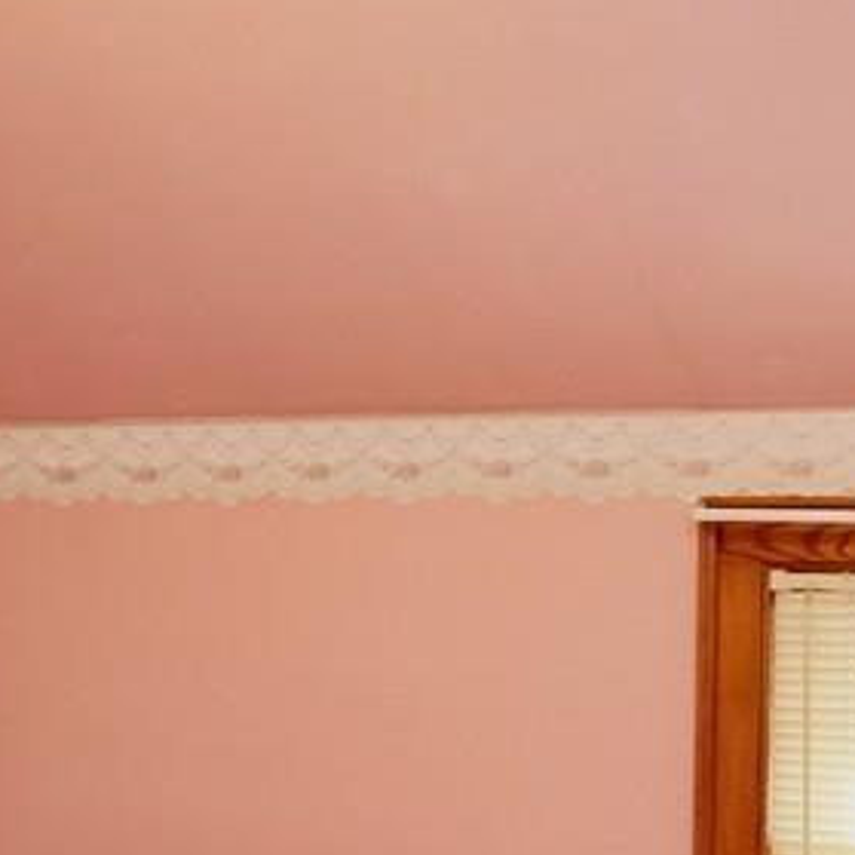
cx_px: 645
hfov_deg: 21.7
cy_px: 634
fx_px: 2208
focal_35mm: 79
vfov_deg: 21.7
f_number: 3.5
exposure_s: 1/160
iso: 3200
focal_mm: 16
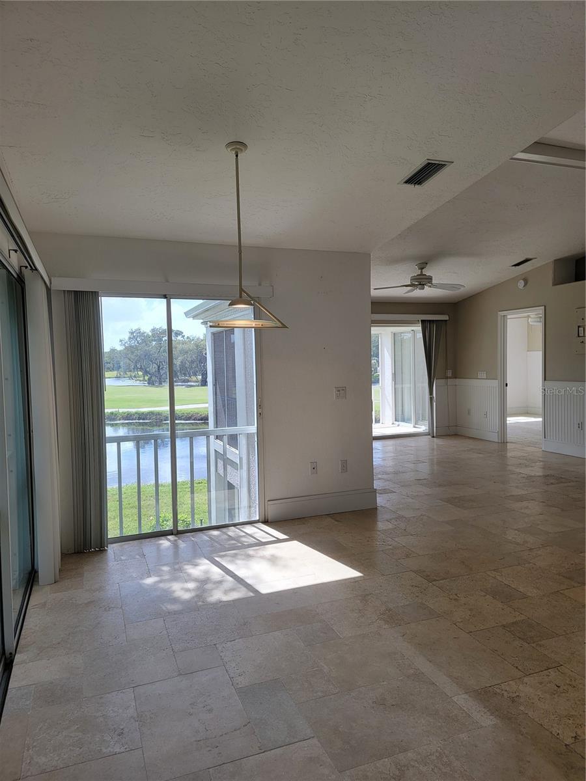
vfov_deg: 71.6
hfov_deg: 56.8
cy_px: 390
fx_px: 542
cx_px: 293
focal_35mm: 24
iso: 16
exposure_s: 1/184
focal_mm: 6.7
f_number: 1.8
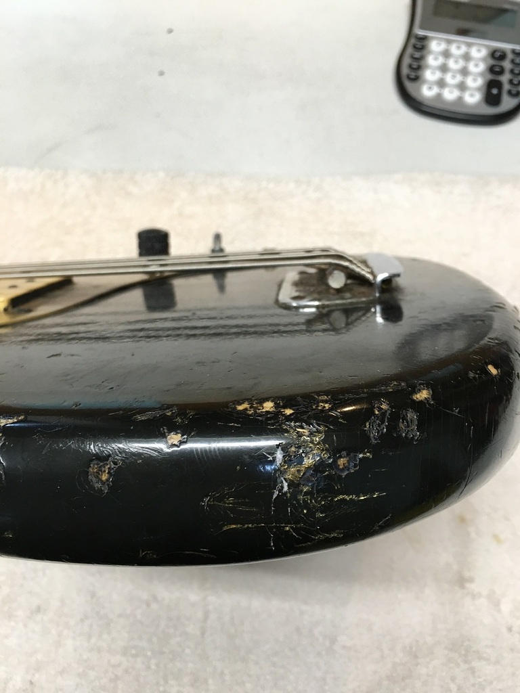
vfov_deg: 61.7
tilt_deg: -64.8
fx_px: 581
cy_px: 346
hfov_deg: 48.2
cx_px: 260
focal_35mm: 29
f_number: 2.2
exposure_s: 1/15
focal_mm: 4.15
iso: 32
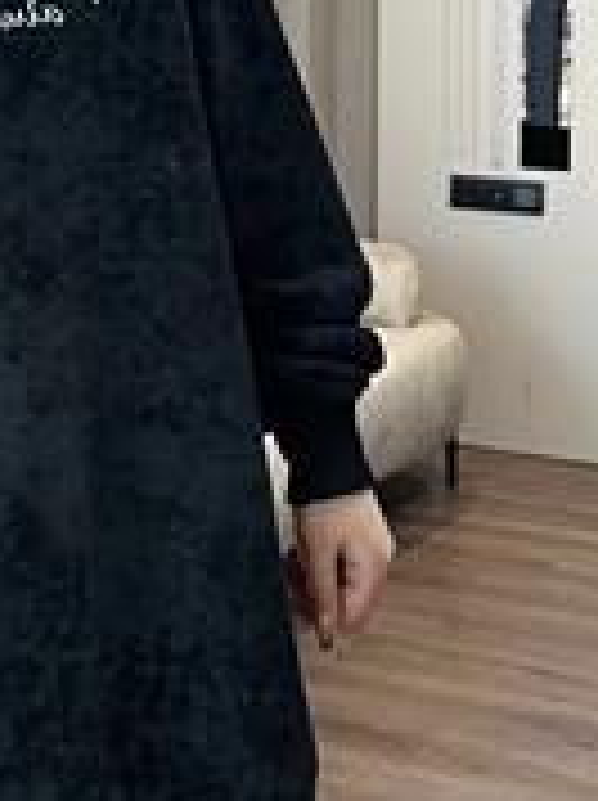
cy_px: -68
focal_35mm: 76
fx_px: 1755
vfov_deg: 24.1
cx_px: -31
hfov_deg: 18.7
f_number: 1.5
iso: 125
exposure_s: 1/50
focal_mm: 5.7
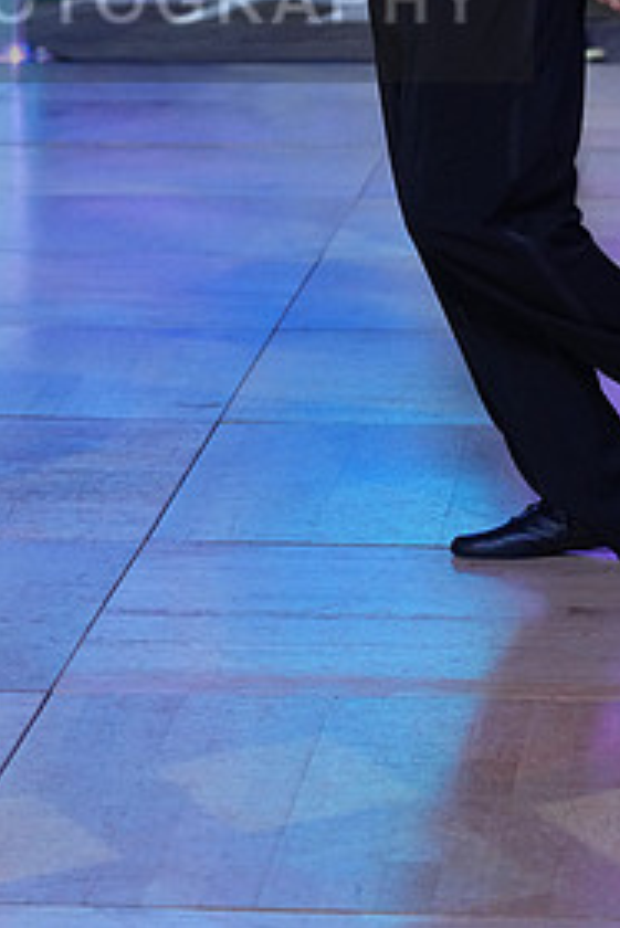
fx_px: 5186
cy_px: -27
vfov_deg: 10.1
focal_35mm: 201
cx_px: 78
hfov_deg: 6.8
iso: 2500
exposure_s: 1/500
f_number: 4
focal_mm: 97
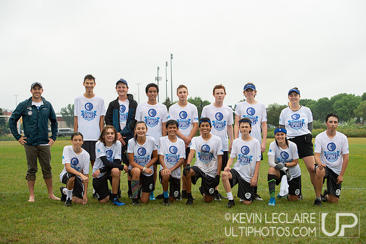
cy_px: 122
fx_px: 711
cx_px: 183
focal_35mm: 70
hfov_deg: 28.9
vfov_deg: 19.4
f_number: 5.6
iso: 2500
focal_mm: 70
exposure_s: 1/1600
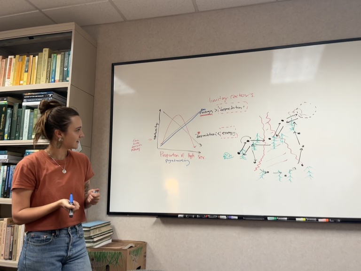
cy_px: 136
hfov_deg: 67.3
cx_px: 180
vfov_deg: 53.1
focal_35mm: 26
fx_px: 271
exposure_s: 1/60
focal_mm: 5.1
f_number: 1.6
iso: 80
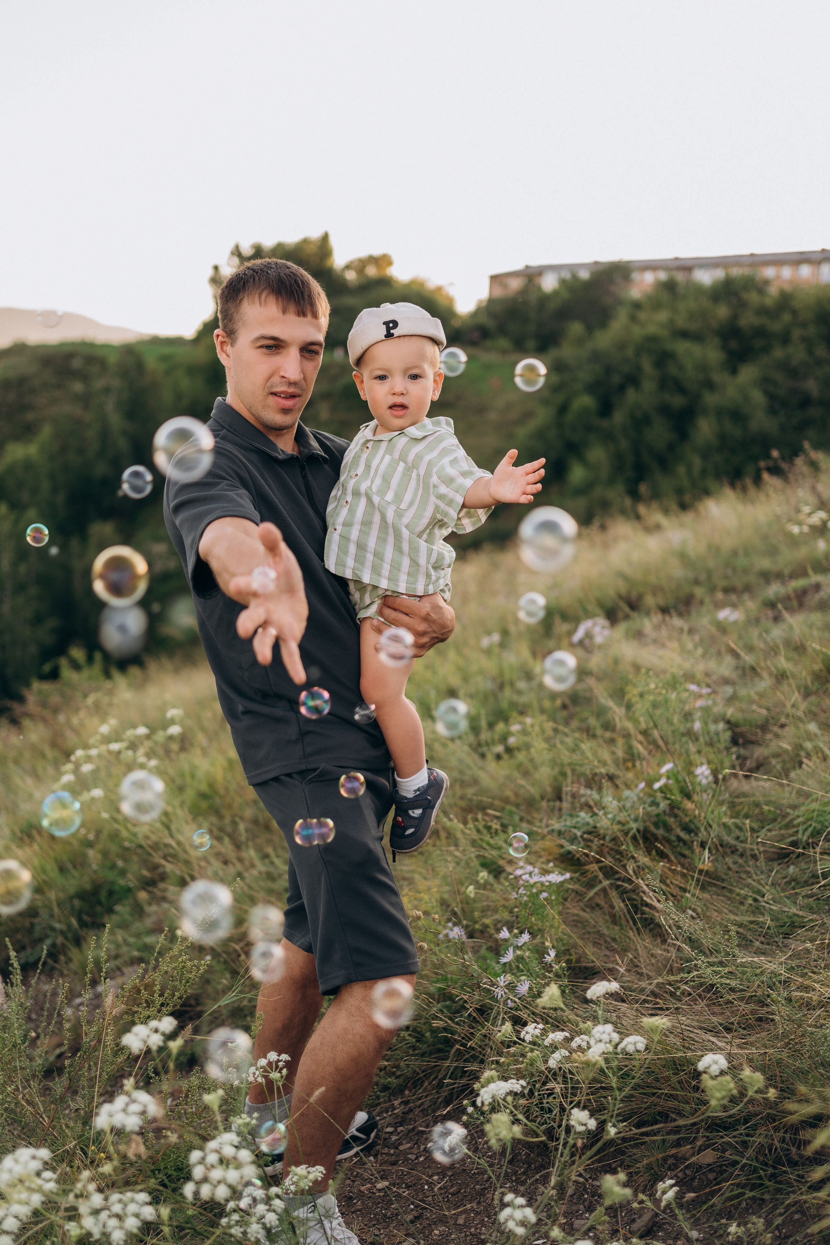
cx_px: 415
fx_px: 1210
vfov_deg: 54.4
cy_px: 622
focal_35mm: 35
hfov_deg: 37.9
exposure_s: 1/200
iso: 100
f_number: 2
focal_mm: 35
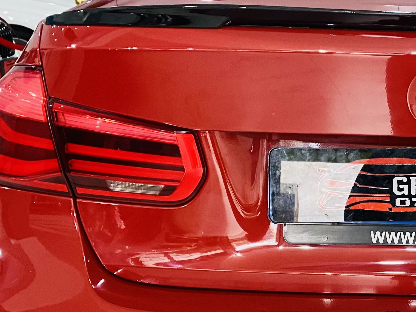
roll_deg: -2.6
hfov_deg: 25.7
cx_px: 478
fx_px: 829
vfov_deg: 21.2
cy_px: 219
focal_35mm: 69
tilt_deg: -16.5
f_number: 1.8
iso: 160
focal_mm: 4.25
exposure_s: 1/50
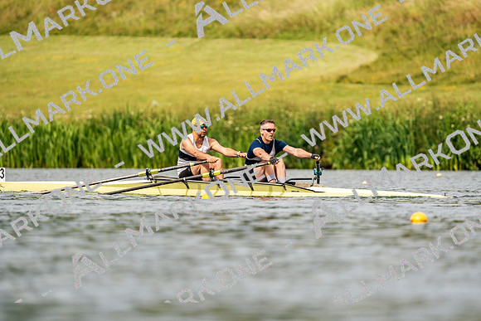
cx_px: 240
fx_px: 8018
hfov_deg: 3.4
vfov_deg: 2.3
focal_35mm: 600
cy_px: 160
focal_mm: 600
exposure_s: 1/2000
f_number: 6.3
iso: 250
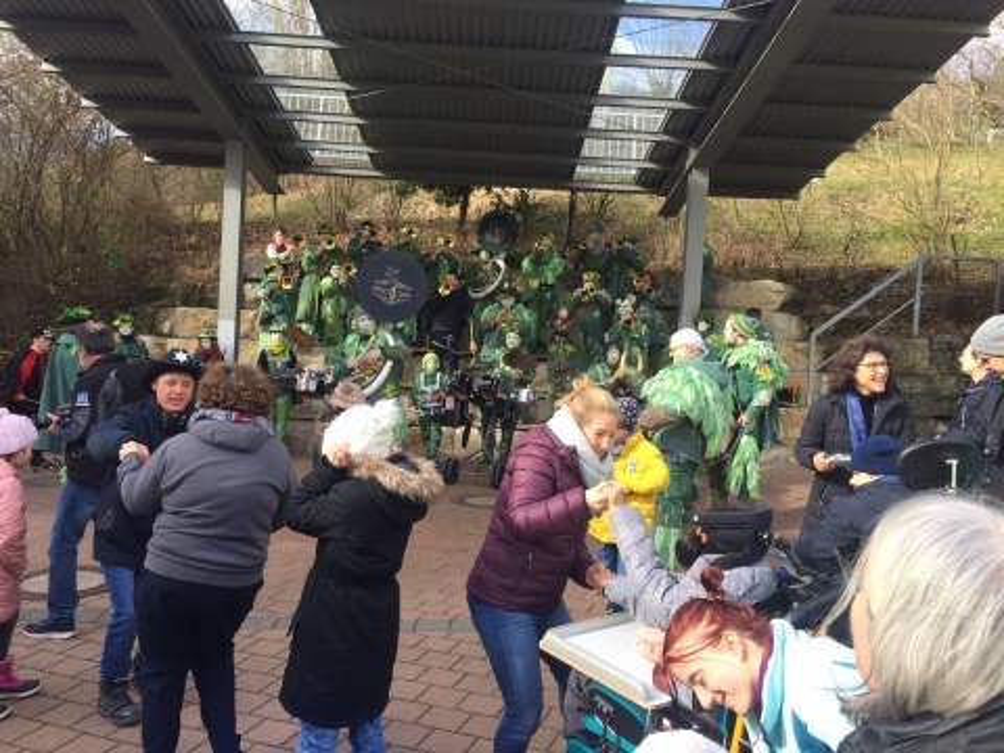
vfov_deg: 48.2
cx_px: 502
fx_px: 841
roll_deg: -3.2
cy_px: 376
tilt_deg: -2.3
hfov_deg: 61.7
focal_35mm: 29
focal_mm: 4.15
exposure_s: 1/439
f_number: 2.2
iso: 32
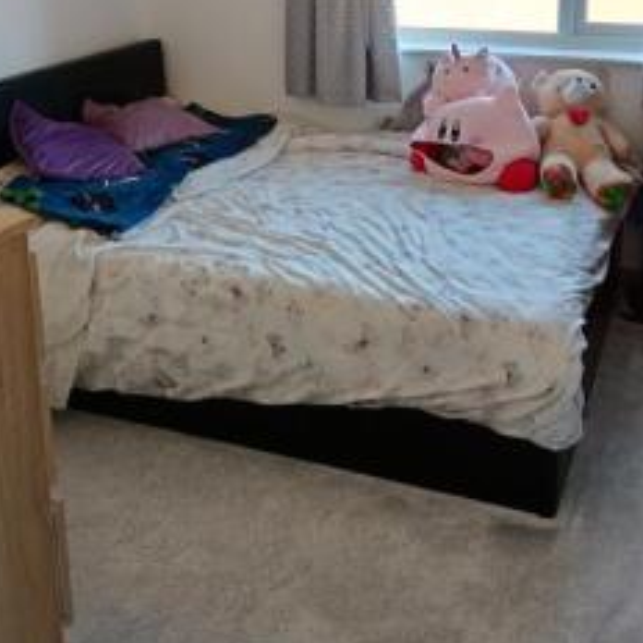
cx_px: 346
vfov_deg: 36.3
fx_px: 946
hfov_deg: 37.5
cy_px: 129
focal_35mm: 45
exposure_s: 1/50
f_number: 1.9
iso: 443
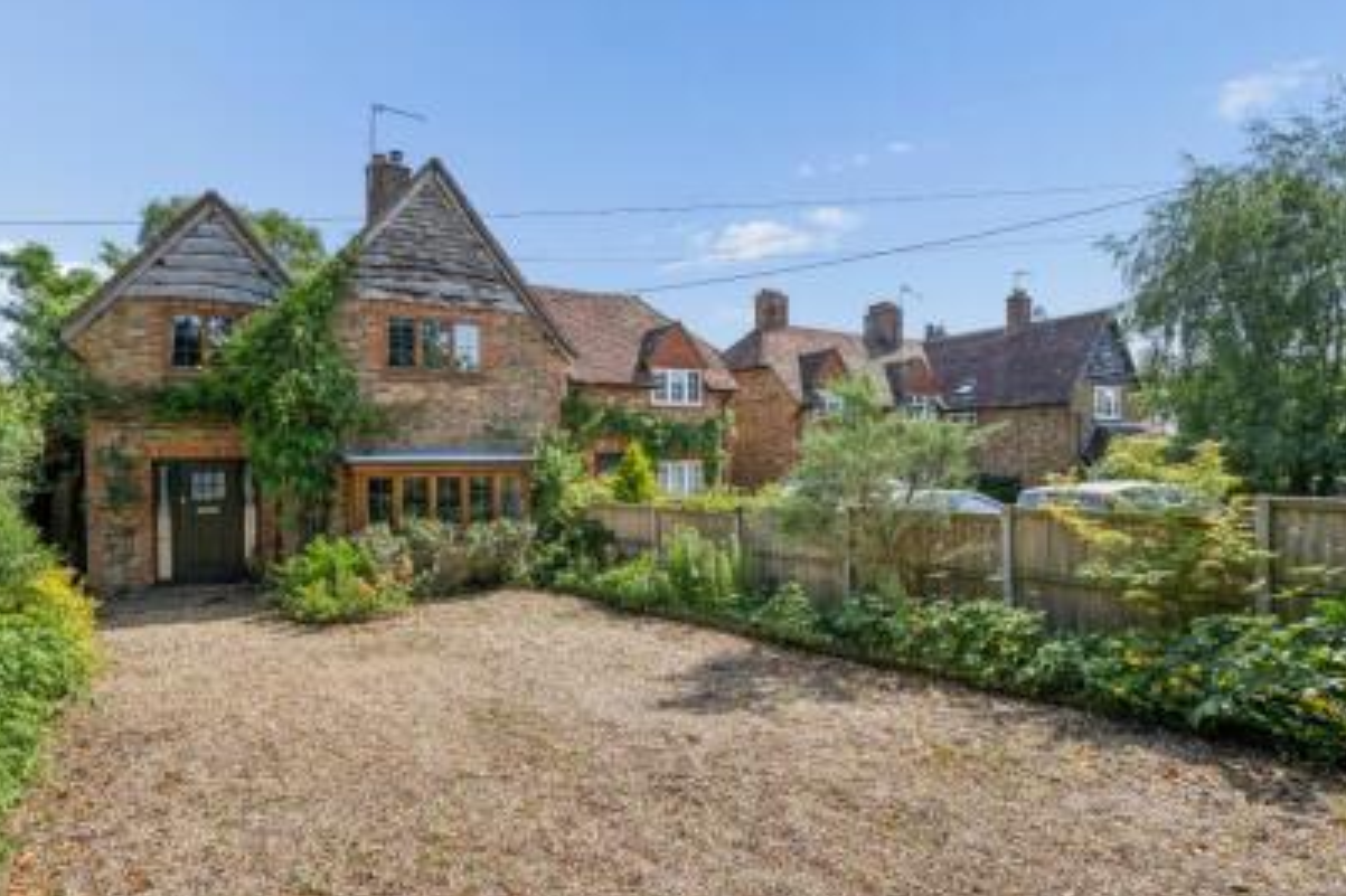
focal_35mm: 19
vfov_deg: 64.5
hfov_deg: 86.8
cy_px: 471
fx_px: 710
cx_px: 621
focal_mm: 16
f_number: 5.6
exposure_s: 1/1000
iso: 250
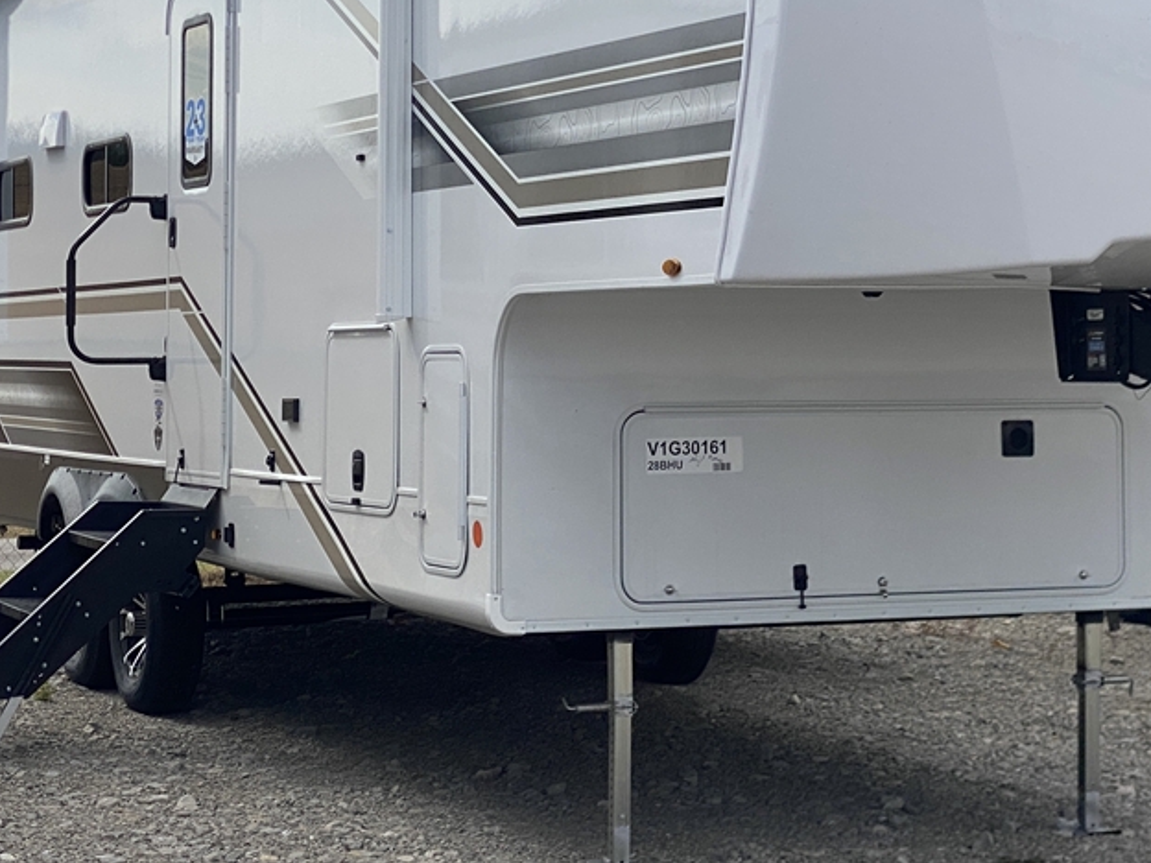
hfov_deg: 19.6
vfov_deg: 14.7
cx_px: 725
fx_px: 3325
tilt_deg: +1.1
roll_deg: -1.6
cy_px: 195
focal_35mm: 100
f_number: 2
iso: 20
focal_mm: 6
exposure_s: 1/1996
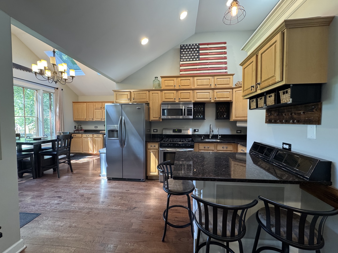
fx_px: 137
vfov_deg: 85.7
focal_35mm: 14
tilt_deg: -3.0
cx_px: 169
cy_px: 126
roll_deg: -0.1
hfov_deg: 102.1
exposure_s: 1/60
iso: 250
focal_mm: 2.22
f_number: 2.2
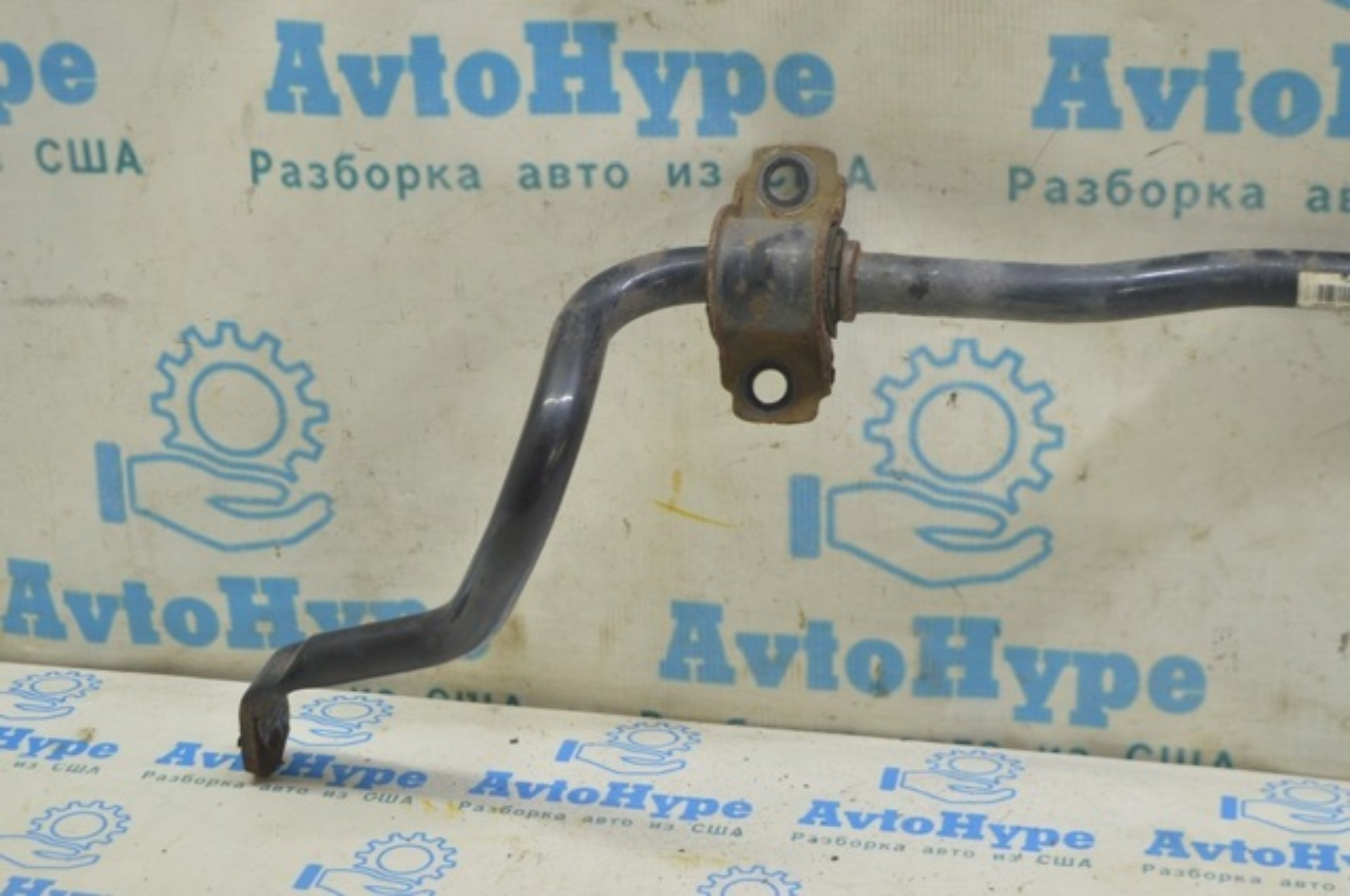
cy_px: 448
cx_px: 675
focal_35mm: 68
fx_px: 2528
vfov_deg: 20.1
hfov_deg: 29.9
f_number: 5.6
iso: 400
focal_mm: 45
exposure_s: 1/20
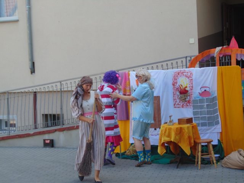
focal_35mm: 71
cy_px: 92
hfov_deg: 27.4
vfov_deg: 20.7
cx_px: 122
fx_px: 500
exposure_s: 1/125
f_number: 3.7
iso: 80
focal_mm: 12.8
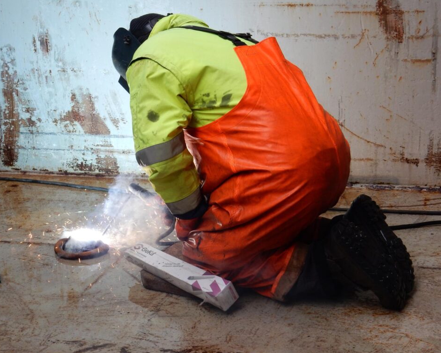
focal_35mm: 75
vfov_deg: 20.4
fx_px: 979
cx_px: 210
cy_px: 179
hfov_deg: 25.4
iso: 125
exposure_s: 1/100
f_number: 4.8
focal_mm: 12.6
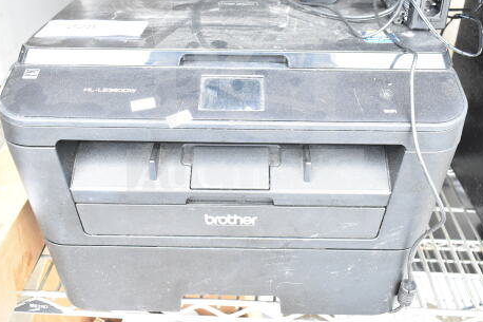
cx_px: 245
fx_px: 483
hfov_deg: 53.1
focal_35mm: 36
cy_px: 116
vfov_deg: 36.6
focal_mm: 18
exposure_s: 1/100
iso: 1600
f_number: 5
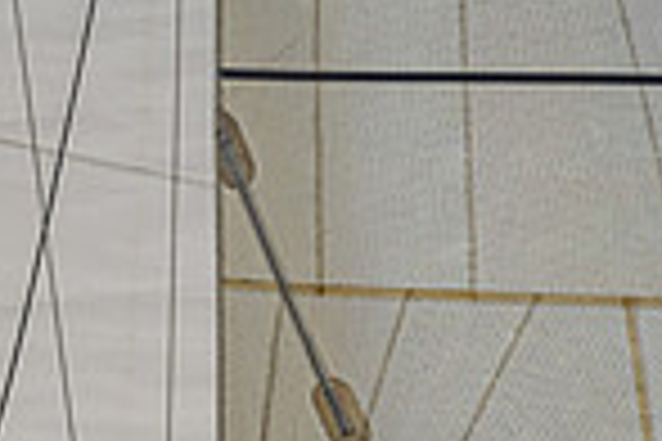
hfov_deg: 2.3
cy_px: 843
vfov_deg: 1.5
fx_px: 16420
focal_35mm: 893
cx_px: -353
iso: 160
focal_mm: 200
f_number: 6.3
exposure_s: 1/800
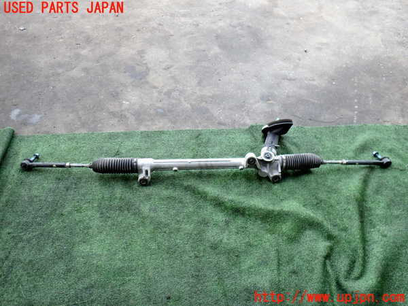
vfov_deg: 46.8
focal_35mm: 30
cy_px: 153
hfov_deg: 60.0
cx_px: 204
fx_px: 354
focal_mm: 5.4
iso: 100
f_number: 2.3
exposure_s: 1/125
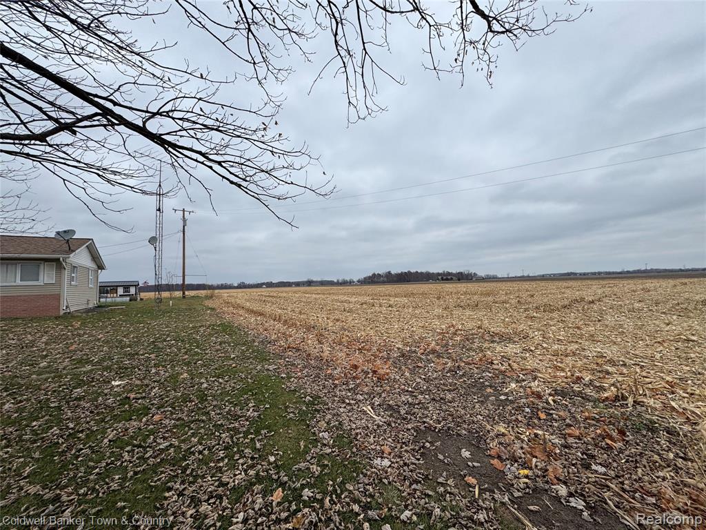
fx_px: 286
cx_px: 353
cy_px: 265
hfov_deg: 102.1
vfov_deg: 85.7
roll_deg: +1.5
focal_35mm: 14
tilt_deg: +1.1
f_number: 2.2
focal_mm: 2.22
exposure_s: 1/508
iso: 40
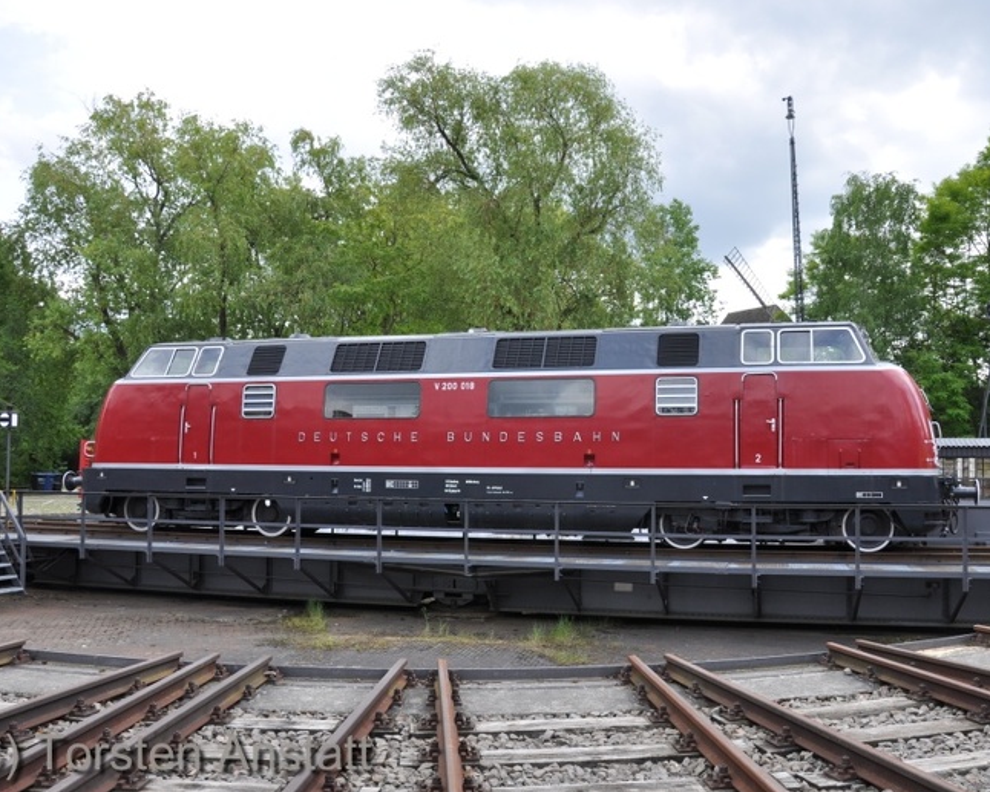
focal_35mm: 31
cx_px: 527
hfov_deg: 57.1
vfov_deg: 47.1
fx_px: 908
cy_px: 401
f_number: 10
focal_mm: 18
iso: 200
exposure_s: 1/125
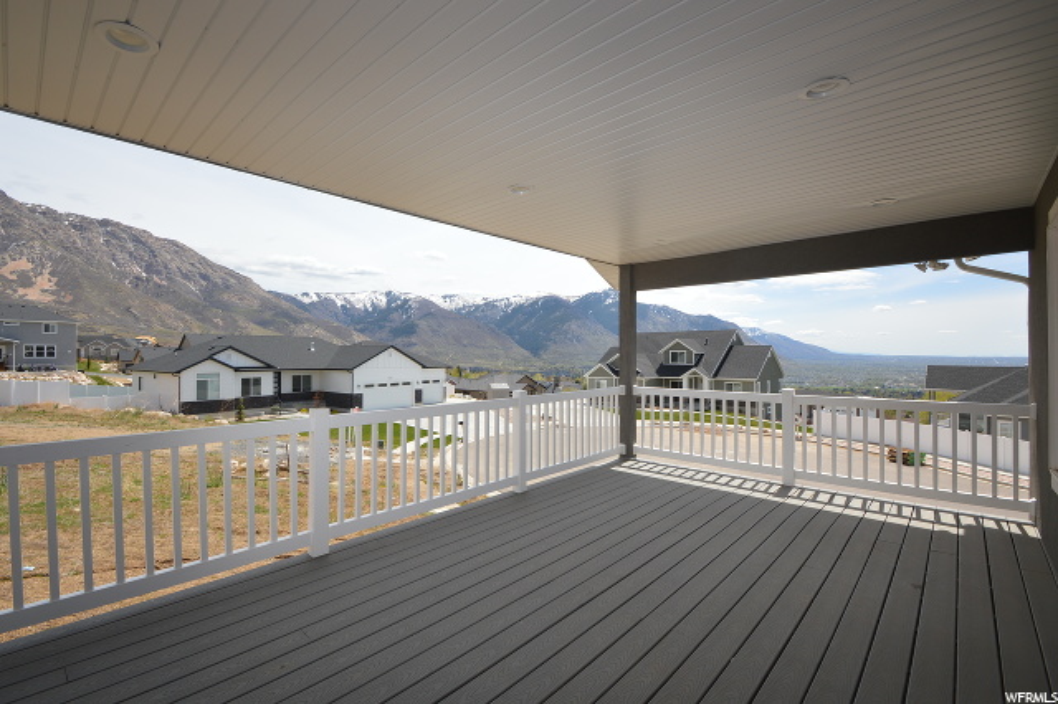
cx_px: 529
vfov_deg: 77.3
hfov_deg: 100.4
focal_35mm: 15
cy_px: 352
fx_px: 441
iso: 100
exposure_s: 1/200
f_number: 9
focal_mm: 10
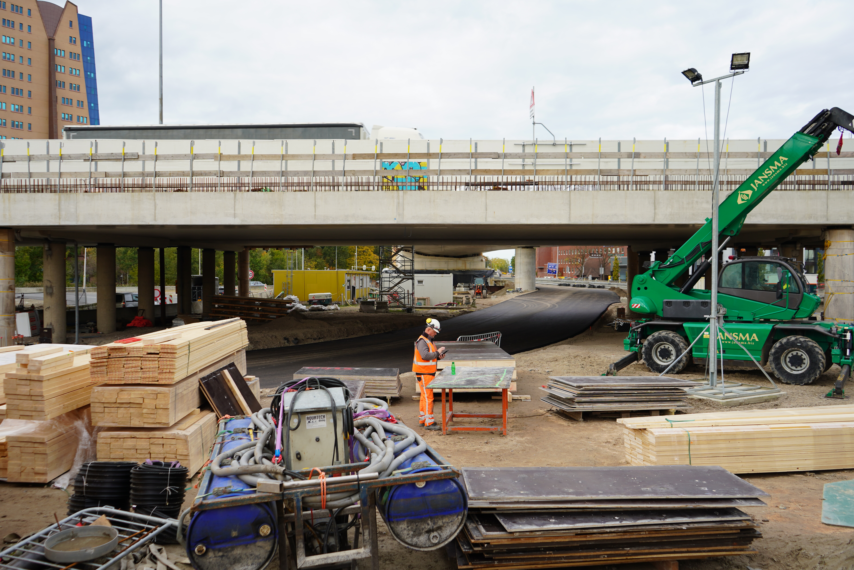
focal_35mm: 28
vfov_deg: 46.4
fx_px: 664
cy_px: 285
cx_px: 427
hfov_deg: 65.5
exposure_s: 1/200
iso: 100
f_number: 5
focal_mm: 28
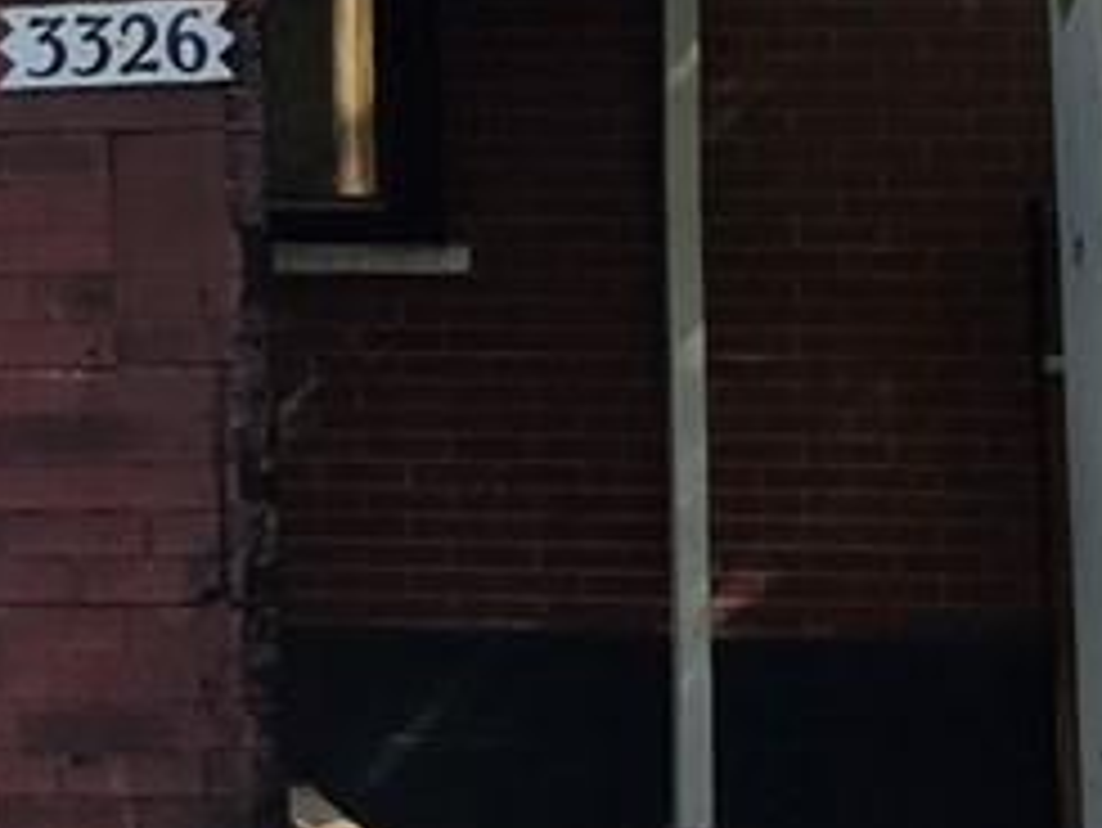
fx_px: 2707
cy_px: 68
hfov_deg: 18.5
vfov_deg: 17.1
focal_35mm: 85
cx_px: -819
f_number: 1.9
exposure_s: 1/529
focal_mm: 2.2
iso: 40
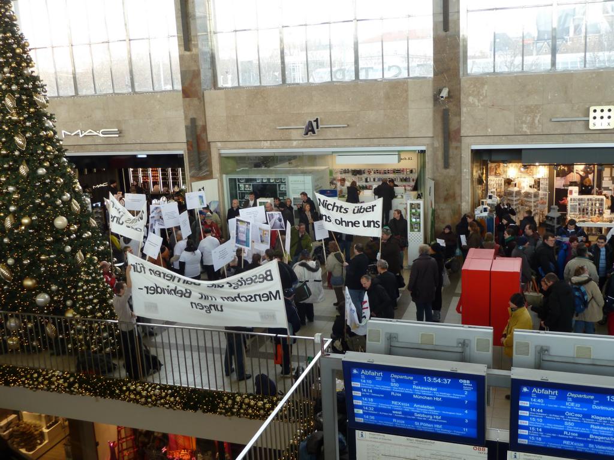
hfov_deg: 52.6
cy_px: 230
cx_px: 307
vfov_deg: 40.7
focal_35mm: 35
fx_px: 621
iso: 80
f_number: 3.5
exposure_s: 1/30
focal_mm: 5.7
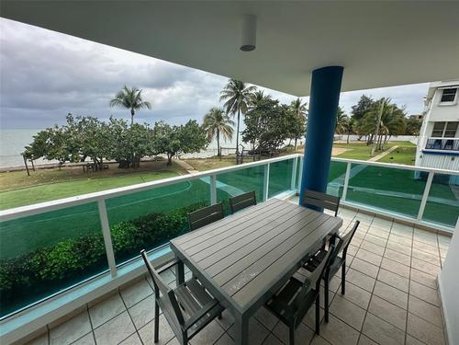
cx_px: 230
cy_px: 172
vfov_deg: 85.7
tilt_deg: -12.8
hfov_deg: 102.1
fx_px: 186
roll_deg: -0.2
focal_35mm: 14
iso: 40
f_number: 2.2
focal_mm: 2.22
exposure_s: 1/1072
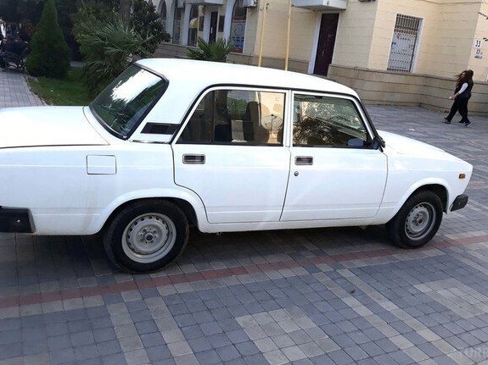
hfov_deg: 58.4
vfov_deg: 45.3
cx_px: 245
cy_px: 158
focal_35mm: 31
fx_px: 437
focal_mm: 3.71
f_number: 1.7
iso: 40
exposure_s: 1/618
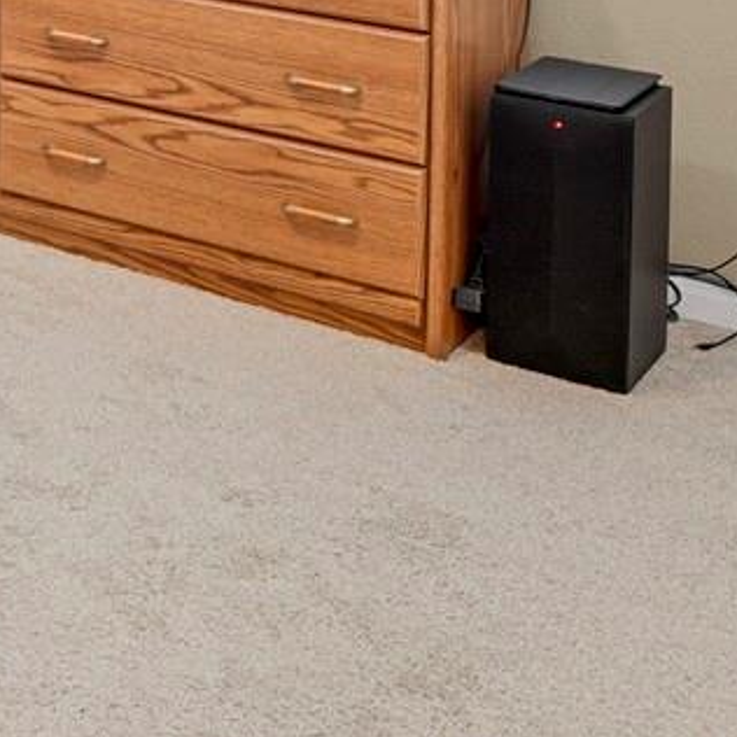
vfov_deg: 19.9
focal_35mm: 73
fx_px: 1758
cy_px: -420
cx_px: -768
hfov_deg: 17.0
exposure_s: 8
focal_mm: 17
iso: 250
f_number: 8
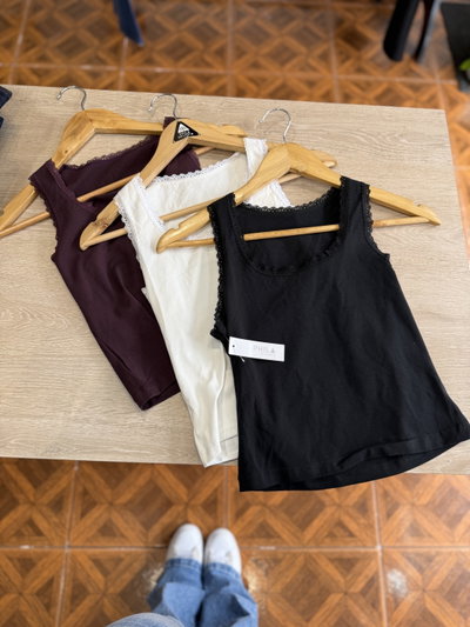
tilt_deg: -70.3
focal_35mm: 24
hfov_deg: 56.8
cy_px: 314
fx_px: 434
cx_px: 235
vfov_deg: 71.6
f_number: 1.78
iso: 100
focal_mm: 6.76
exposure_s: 1/121
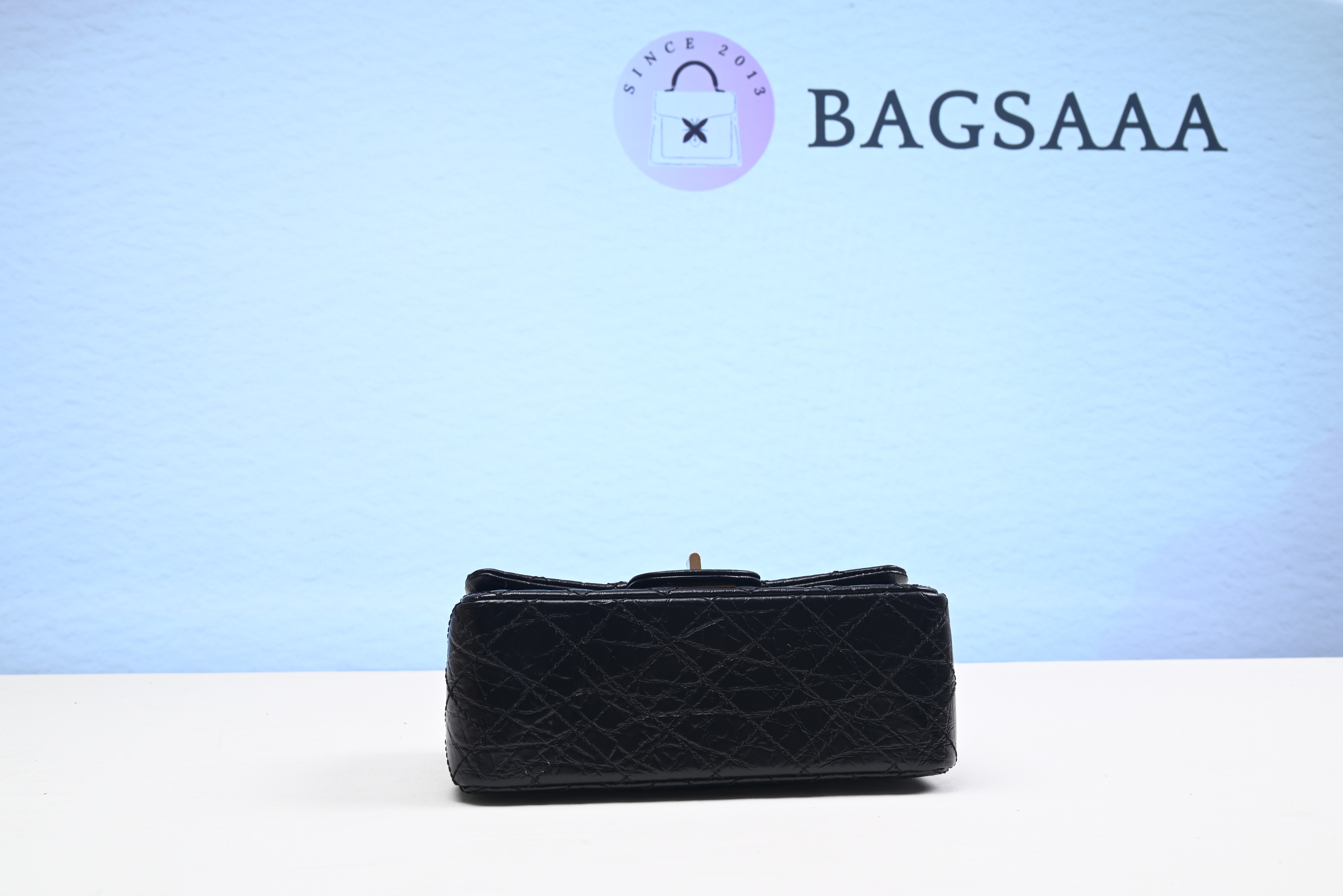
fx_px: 1455
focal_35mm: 39
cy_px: 448
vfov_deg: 34.2
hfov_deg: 49.5
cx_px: 672
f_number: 16
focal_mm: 39
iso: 100
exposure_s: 1/2
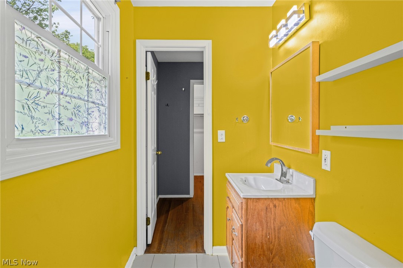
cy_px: 134
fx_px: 190
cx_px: 202
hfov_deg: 93.3
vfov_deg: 70.4
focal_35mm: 17
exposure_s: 1/5
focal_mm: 17
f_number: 9
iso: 250
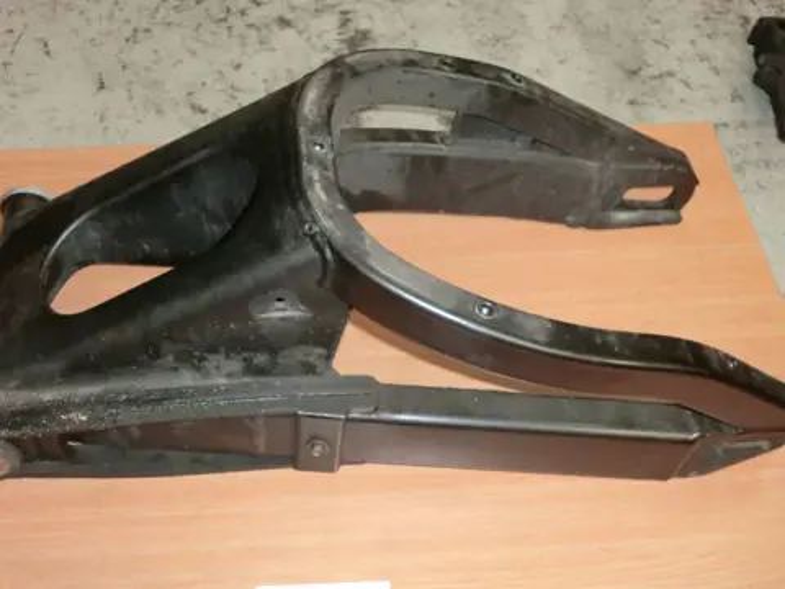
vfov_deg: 37.7
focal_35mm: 38
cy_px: 294
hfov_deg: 49.0
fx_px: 862
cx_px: 392
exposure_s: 1/60
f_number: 3.9
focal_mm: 6.9
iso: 400
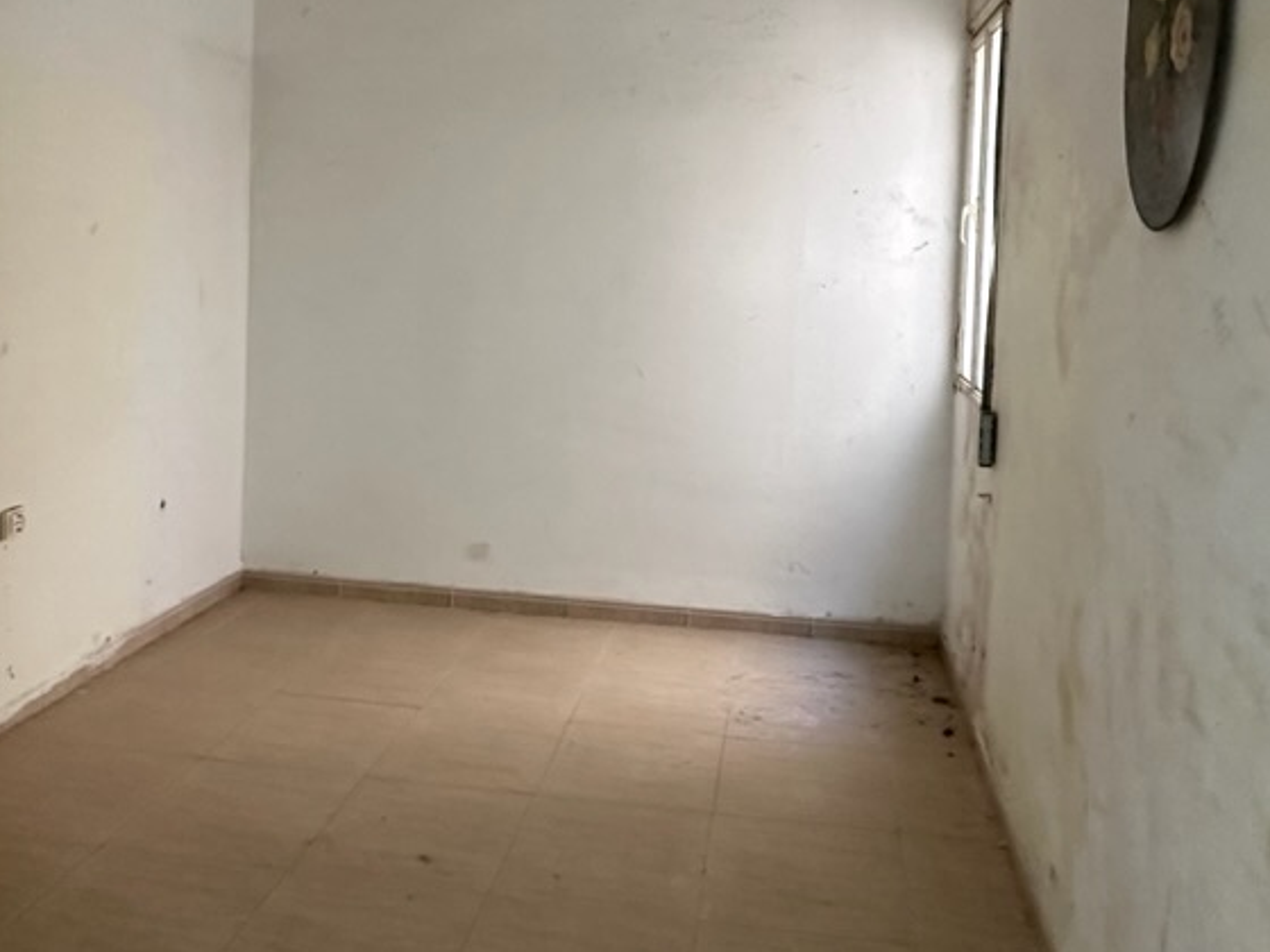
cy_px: 290
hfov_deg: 56.8
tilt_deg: -4.7
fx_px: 1174
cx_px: 635
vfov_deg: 43.3
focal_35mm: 32
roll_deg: -3.7
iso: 320
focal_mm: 2.22
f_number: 2.2
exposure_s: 1/76
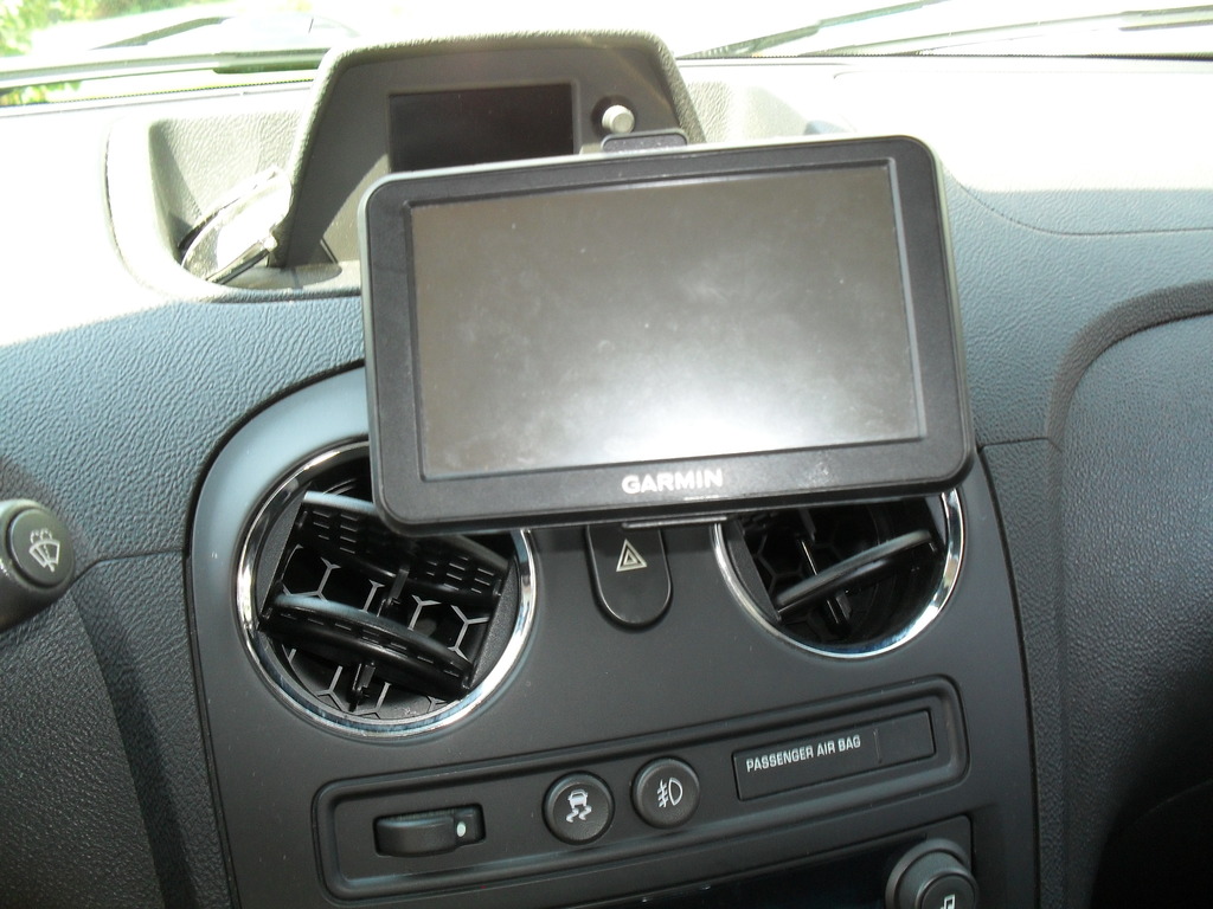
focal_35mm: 35
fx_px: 1226
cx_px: 606
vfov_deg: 40.7
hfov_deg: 52.6
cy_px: 454
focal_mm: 6.3
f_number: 3.2
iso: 160
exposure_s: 1/45
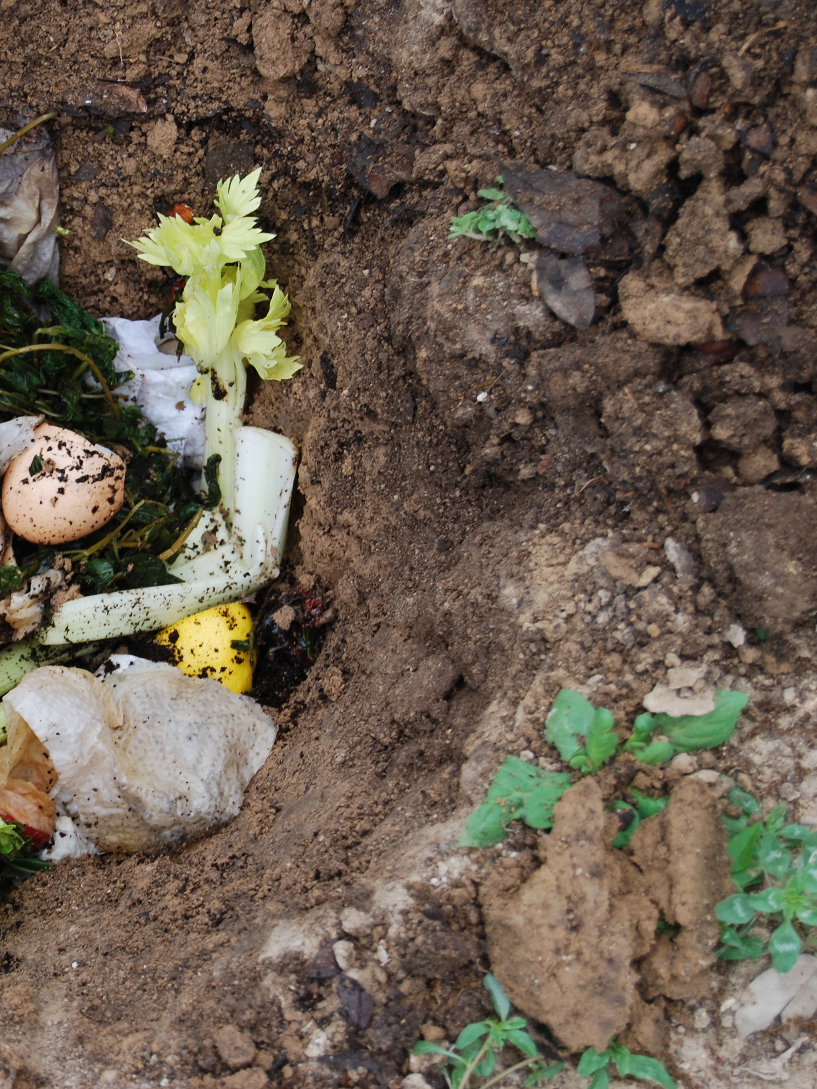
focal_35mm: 120
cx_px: 17
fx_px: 3769
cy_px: 548
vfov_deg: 16.5
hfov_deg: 12.2
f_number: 5.6
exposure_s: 1/125
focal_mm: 55
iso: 110
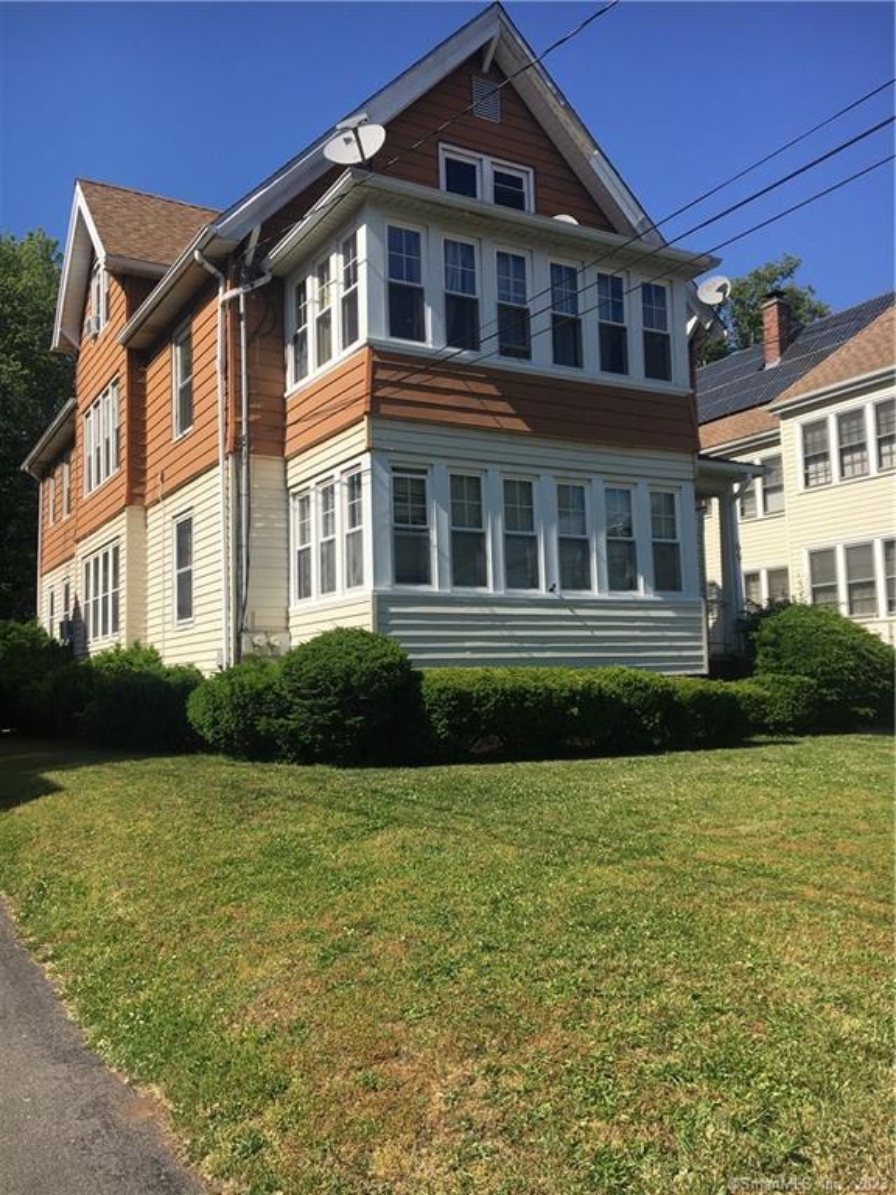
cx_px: 448
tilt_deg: +5.4
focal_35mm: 29
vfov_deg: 61.7
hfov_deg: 48.2
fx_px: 1001
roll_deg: +1.1
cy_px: 598
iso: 25
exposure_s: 1/1832
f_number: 2.2
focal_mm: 4.15
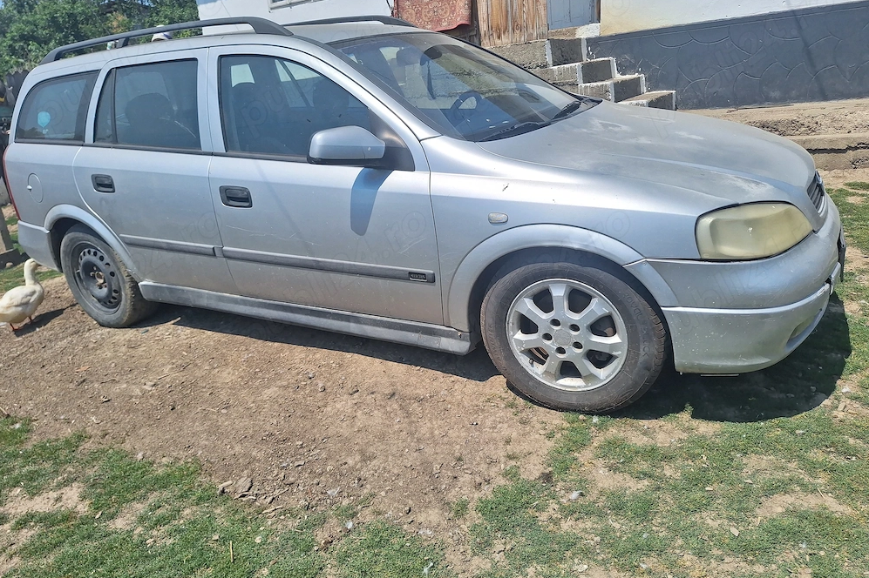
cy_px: 296
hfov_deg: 73.8
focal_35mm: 24
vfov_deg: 53.1
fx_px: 579
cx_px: 434
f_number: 1.8
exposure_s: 1/5076
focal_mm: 5.54
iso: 40
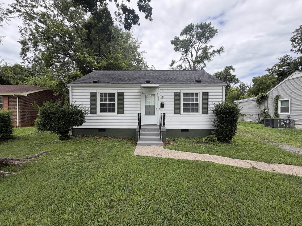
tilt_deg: +0.2
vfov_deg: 85.7
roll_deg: +1.7
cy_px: 113
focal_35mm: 14
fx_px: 122
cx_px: 151
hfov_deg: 102.1
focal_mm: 2.22
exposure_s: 1/770
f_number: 2.2
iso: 40
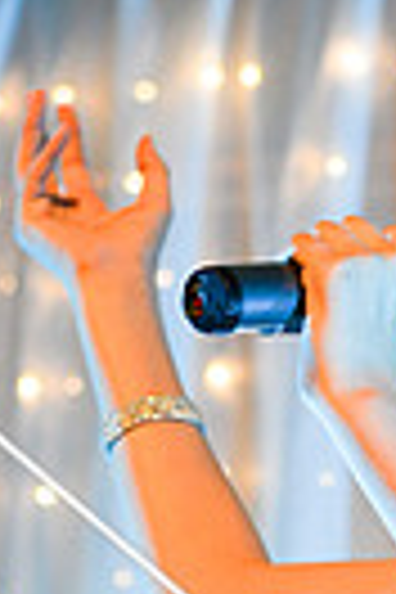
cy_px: 706
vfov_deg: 4.9
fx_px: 6913
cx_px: 412
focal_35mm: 419
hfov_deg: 3.3
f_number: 4
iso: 400
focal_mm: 82
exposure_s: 1/60
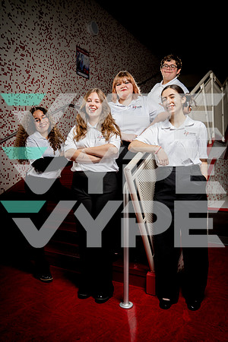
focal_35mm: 29
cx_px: 114
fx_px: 275
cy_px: 171
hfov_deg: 45.0
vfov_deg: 63.7
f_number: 4.5
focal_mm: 29
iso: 250
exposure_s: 1/250
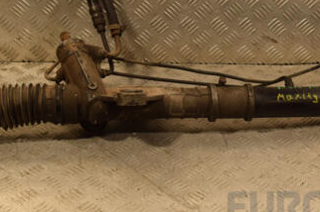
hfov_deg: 28.7
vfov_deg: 19.4
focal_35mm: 70
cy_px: 74
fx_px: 621
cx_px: 209
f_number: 6.3
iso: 800
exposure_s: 1/160
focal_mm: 25
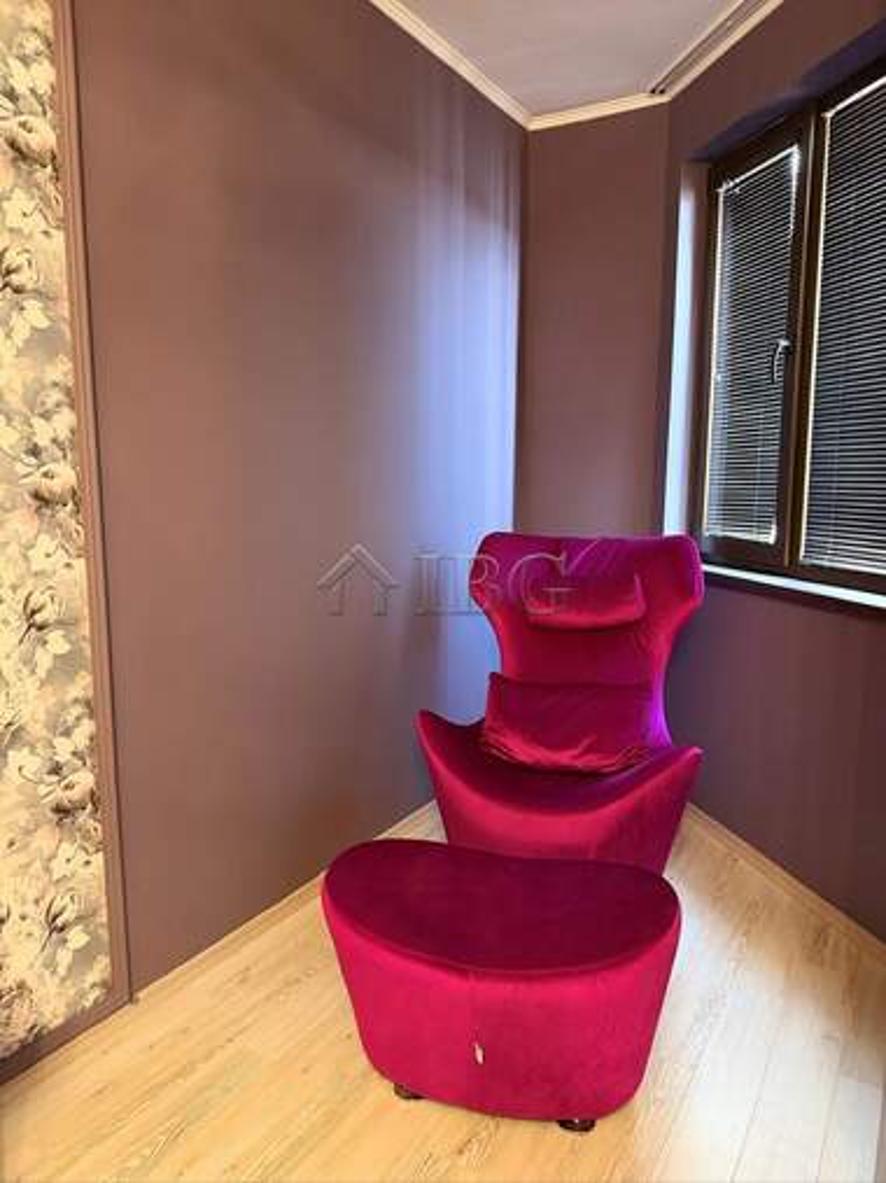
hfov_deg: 56.8
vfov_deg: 71.6
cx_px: 443
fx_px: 819
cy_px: 592
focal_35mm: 24
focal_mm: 6.76
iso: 1000
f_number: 1.78
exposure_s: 1/33
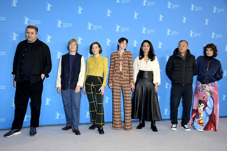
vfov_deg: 38.8
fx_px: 214
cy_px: 76
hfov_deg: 55.8
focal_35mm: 34
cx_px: 114
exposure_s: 1/250
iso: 1000
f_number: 5.6
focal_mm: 34
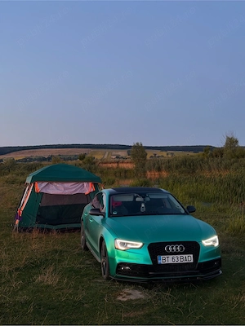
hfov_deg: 30.3
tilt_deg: +0.5
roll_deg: +1.3
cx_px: 122
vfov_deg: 39.7
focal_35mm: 48
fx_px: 453
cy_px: 163
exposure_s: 1/31
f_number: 1.78
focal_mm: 6.76
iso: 500
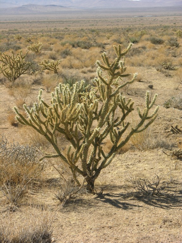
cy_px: 122
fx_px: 981
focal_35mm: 140
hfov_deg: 10.6
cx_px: 91
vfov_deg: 14.1
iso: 50
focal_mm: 34.7
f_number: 4.8
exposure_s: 1/258
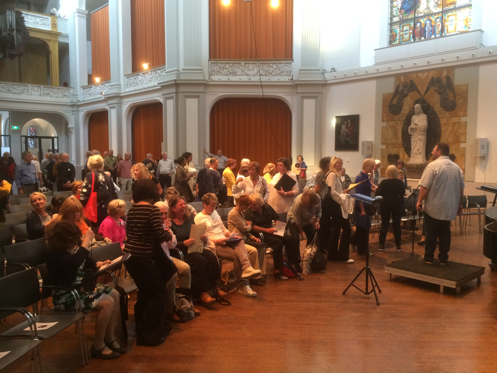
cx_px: 248
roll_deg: +0.4
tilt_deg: -4.5
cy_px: 186
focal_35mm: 29
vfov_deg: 48.2
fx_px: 416
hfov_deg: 61.7
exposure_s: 1/33
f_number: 2.2
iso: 200
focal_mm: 4.15
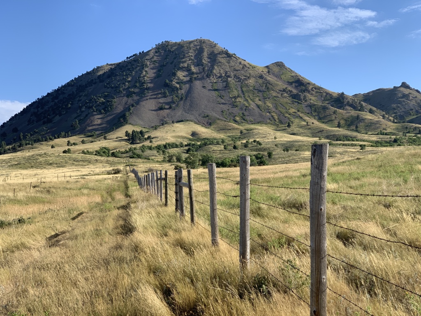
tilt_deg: +5.7
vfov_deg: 28.0
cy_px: 158
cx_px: 210
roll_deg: +1.7
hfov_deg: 36.8
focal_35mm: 52
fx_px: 632
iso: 16
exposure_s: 1/657
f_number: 2.4
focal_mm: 6
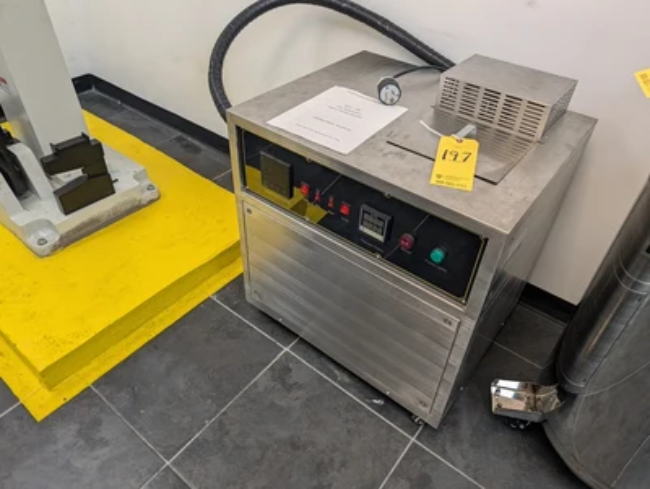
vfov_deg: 56.9
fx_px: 451
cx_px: 325
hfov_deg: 71.5
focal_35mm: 24
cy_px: 244
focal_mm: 6.9
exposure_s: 1/120
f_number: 1.68
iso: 112
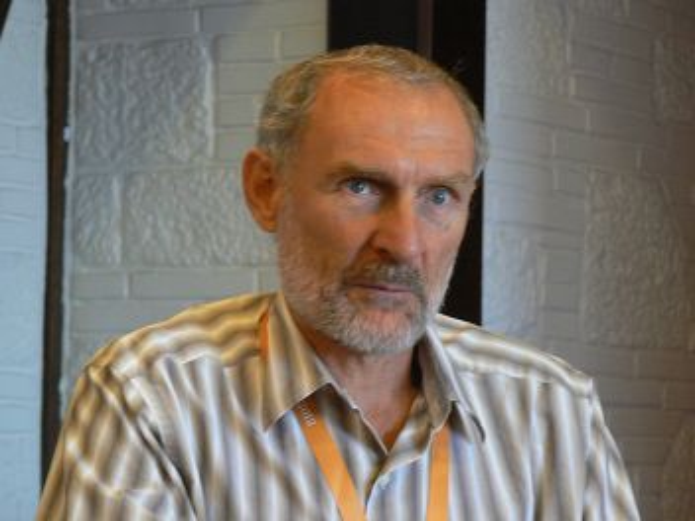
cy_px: 260
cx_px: 348
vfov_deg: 9.6
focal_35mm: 154
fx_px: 3092
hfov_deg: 12.8
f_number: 3.3
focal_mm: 25.7
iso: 200
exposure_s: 1/10
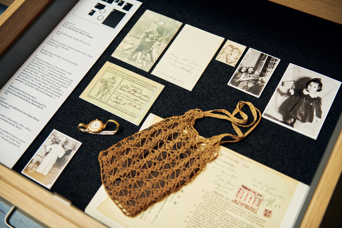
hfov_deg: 44.5
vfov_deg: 30.5
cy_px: 114
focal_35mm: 44
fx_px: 418
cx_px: 171
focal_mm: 44
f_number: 2.8
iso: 64
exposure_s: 1/250
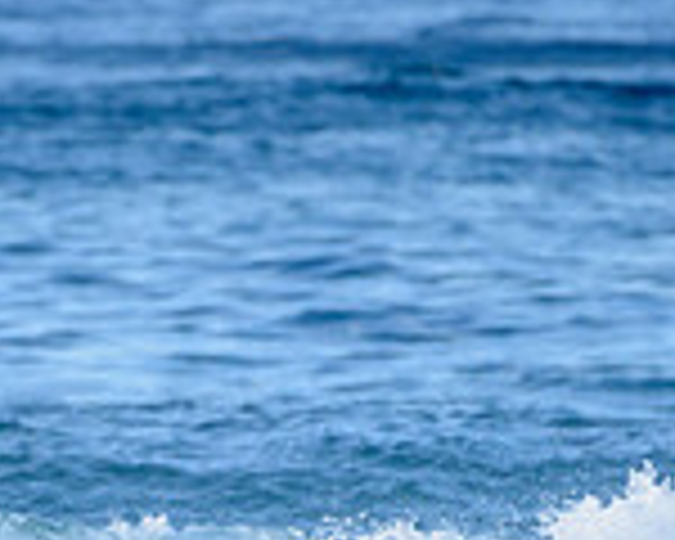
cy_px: 853
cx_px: 88
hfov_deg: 0.9
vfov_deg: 0.7
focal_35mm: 2218
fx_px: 44310
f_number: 5.6
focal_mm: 500
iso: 500
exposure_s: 1/1250
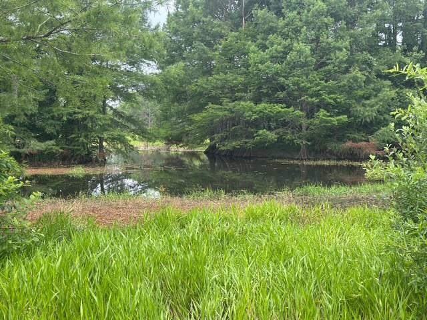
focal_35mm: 48
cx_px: 214
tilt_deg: -3.0
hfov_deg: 39.7
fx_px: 592
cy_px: 160
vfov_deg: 30.3
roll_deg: -0.5
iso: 80
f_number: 1.78
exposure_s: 1/396
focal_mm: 6.86
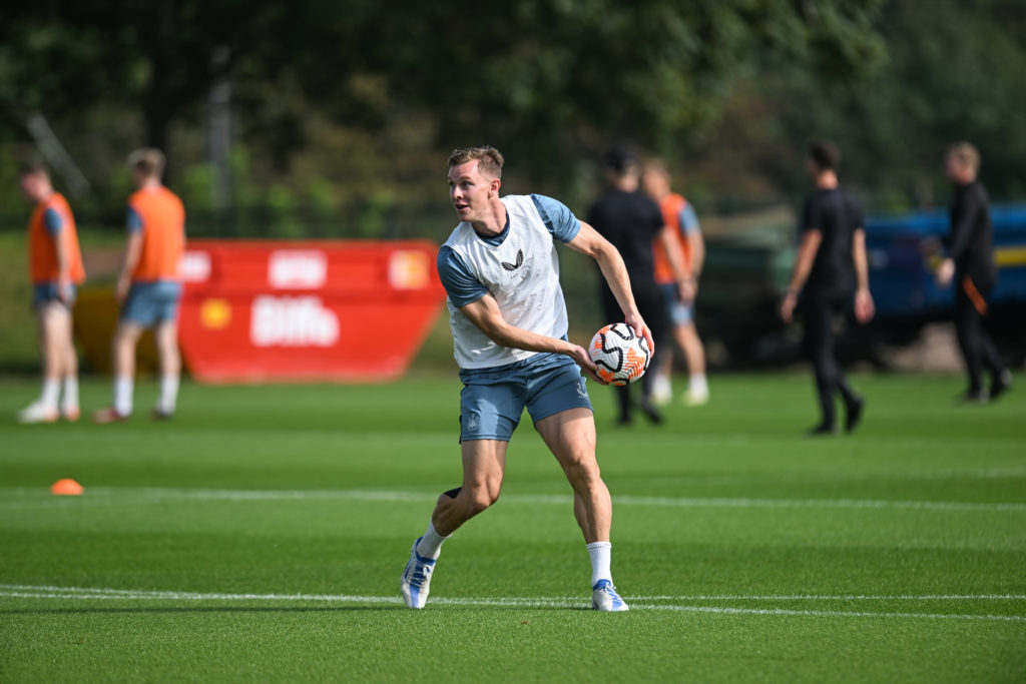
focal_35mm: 400
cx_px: 513
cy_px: 342
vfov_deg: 3.4
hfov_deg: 5.2
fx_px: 11401
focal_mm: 400
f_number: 3.5
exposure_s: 1/2000
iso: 160
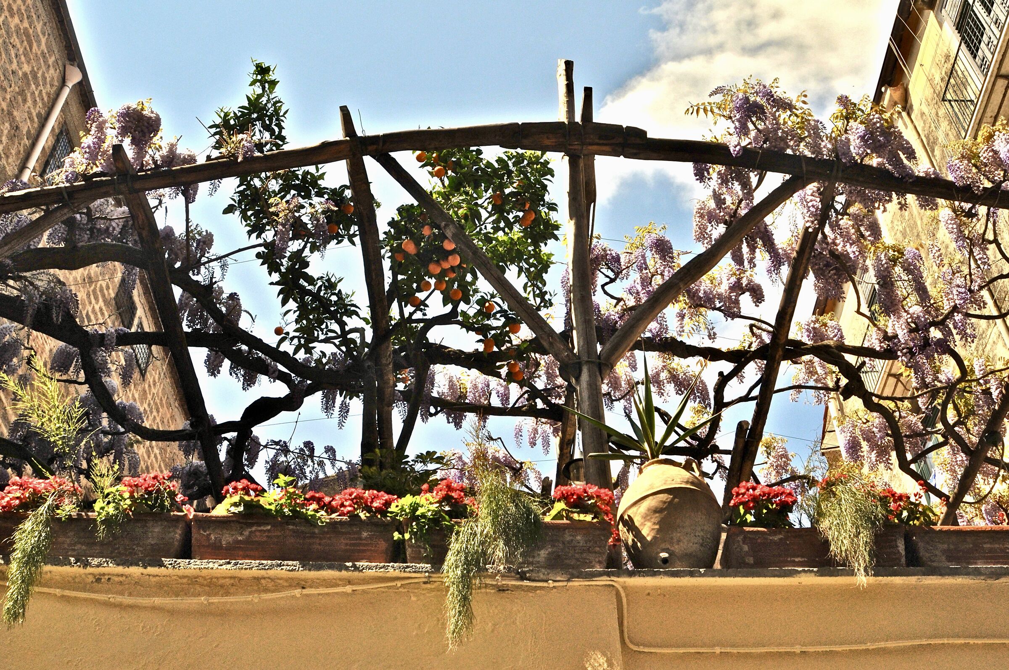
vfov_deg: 31.8
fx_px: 1176
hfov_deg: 46.4
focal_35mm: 42
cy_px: 335
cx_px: 504
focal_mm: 28
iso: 500
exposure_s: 1/640
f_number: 13
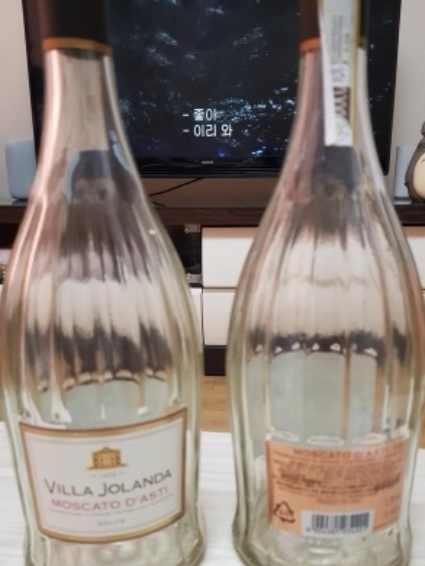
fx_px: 523
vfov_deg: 56.4
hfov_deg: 44.2
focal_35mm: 32
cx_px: 222
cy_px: 335
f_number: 1.7
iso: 250
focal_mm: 4.3
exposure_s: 1/30
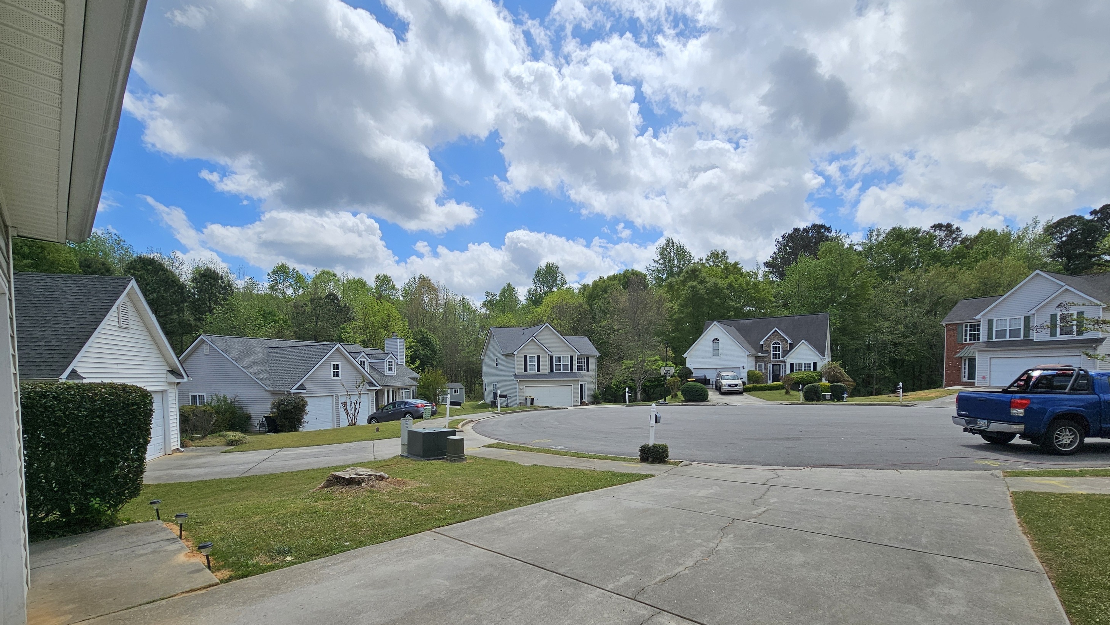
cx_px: 568
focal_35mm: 15
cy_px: 396
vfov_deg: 69.3
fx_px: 442
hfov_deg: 103.0
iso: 50
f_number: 2.2
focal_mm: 2.2
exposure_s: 1/4913
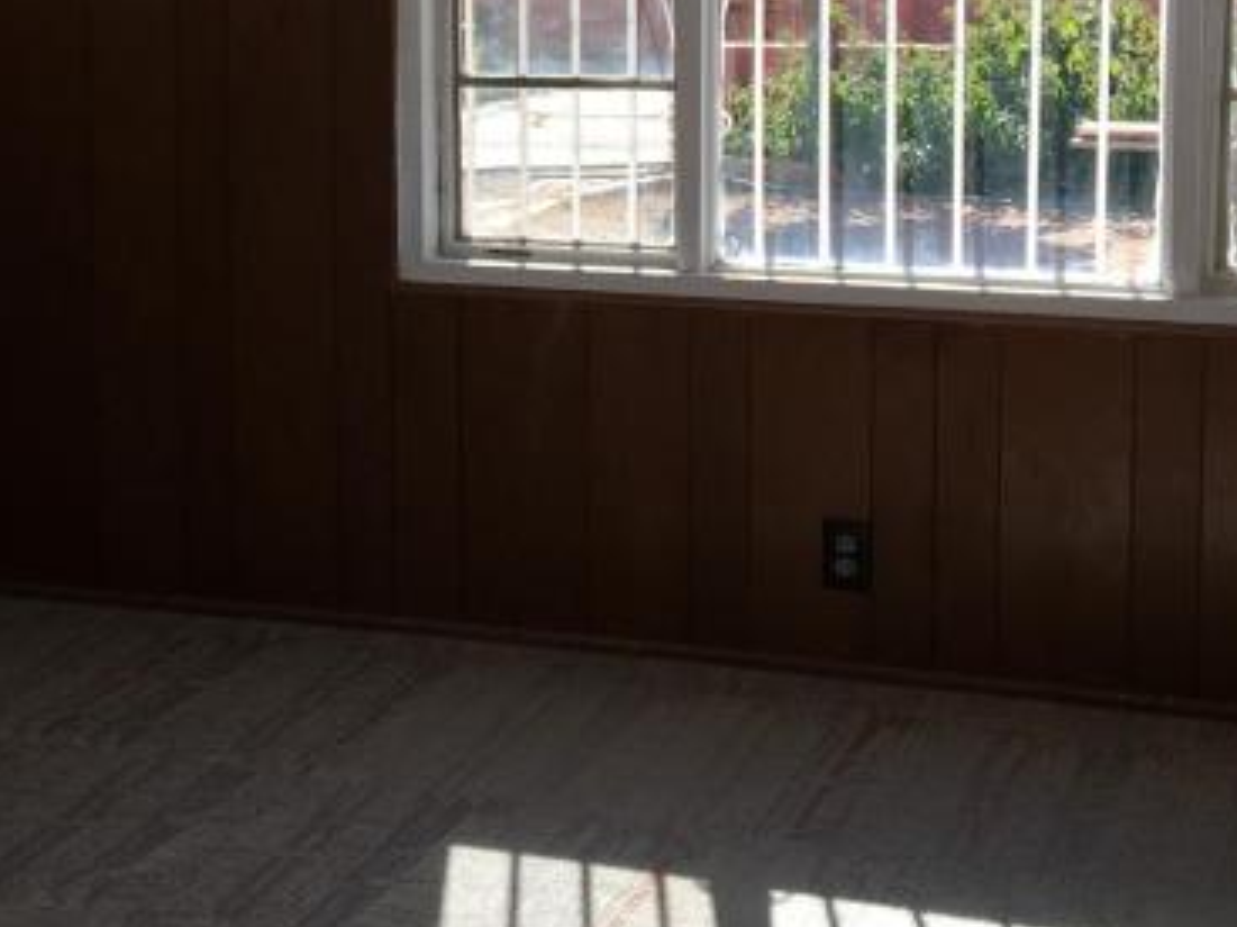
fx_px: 2894
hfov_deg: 23.7
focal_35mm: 81
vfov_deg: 18.0
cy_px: 182
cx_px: 202
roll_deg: +0.8
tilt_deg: -6.1
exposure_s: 1/420
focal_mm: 4.15
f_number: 2.2
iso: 25
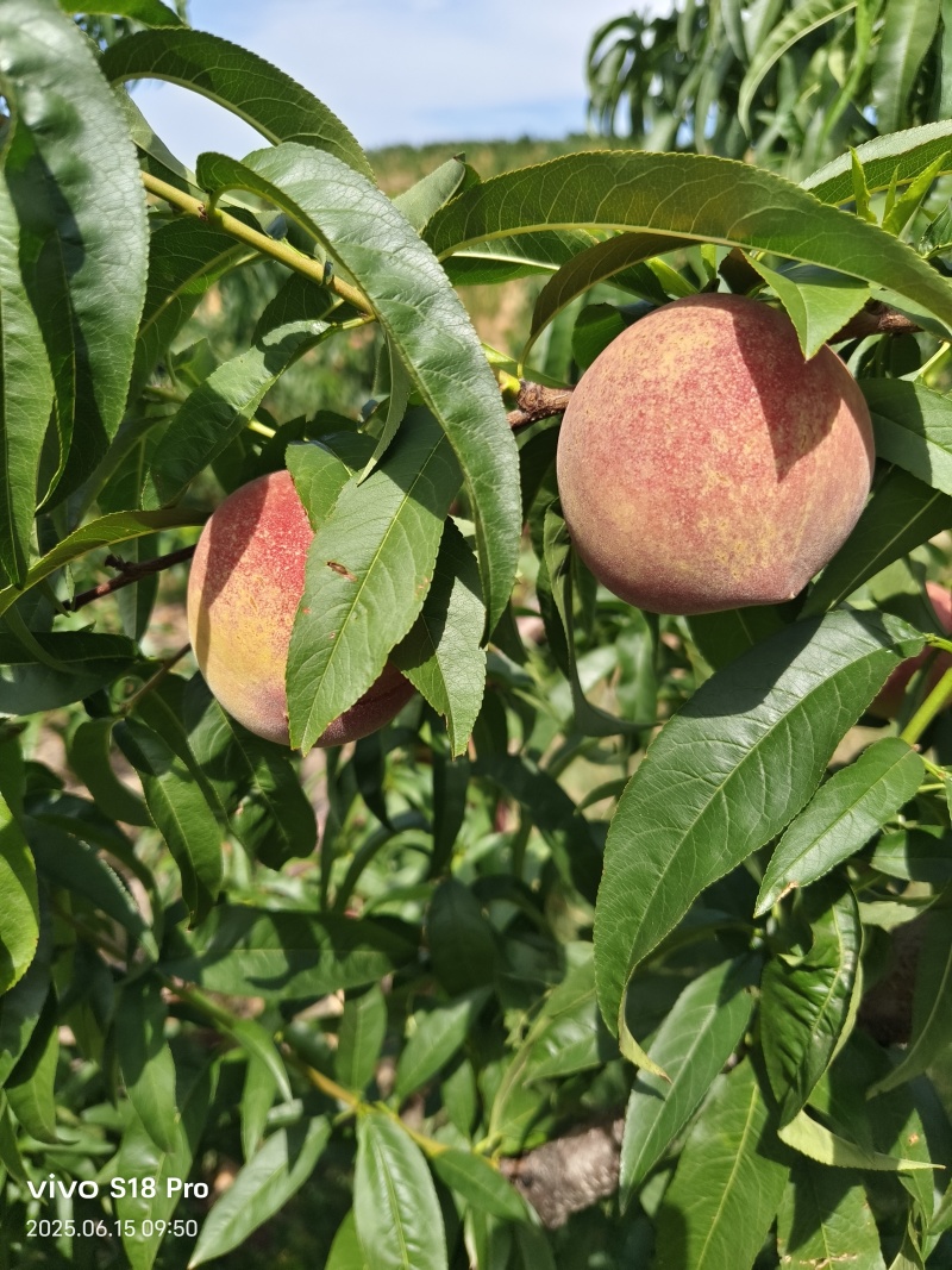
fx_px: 844
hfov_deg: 58.9
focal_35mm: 23
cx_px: 476
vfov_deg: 73.9
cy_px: 635
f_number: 1.88
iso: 72
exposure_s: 1/1901
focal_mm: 5.6
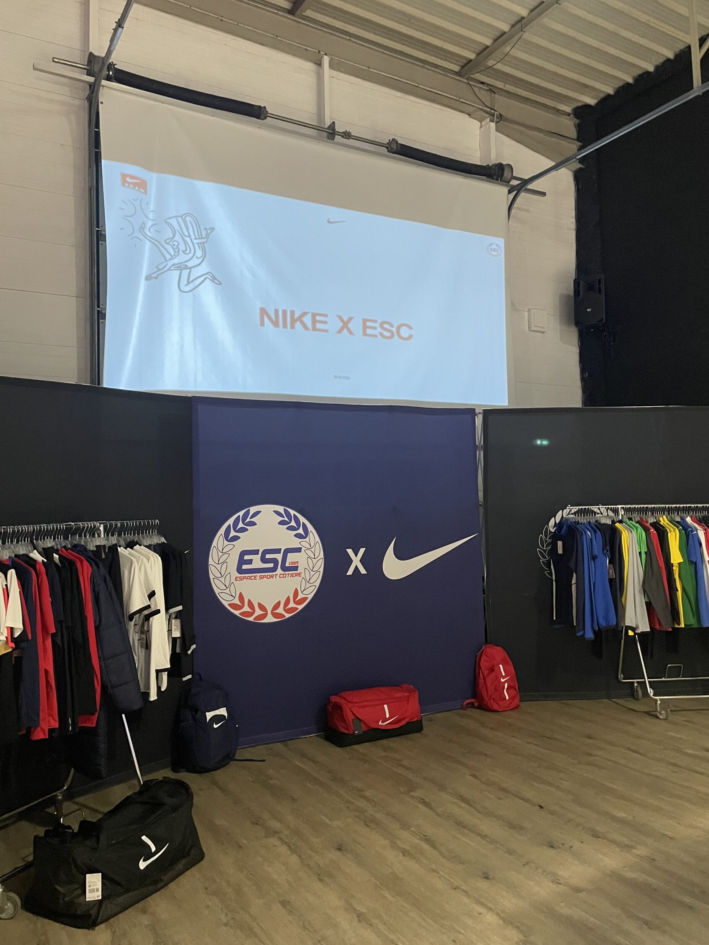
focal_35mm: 27
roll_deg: +1.5
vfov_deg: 65.3
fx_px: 737
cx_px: 349
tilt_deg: +2.3
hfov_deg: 51.4
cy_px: 457
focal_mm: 4.2
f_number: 1.6
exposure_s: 1/40
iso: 500
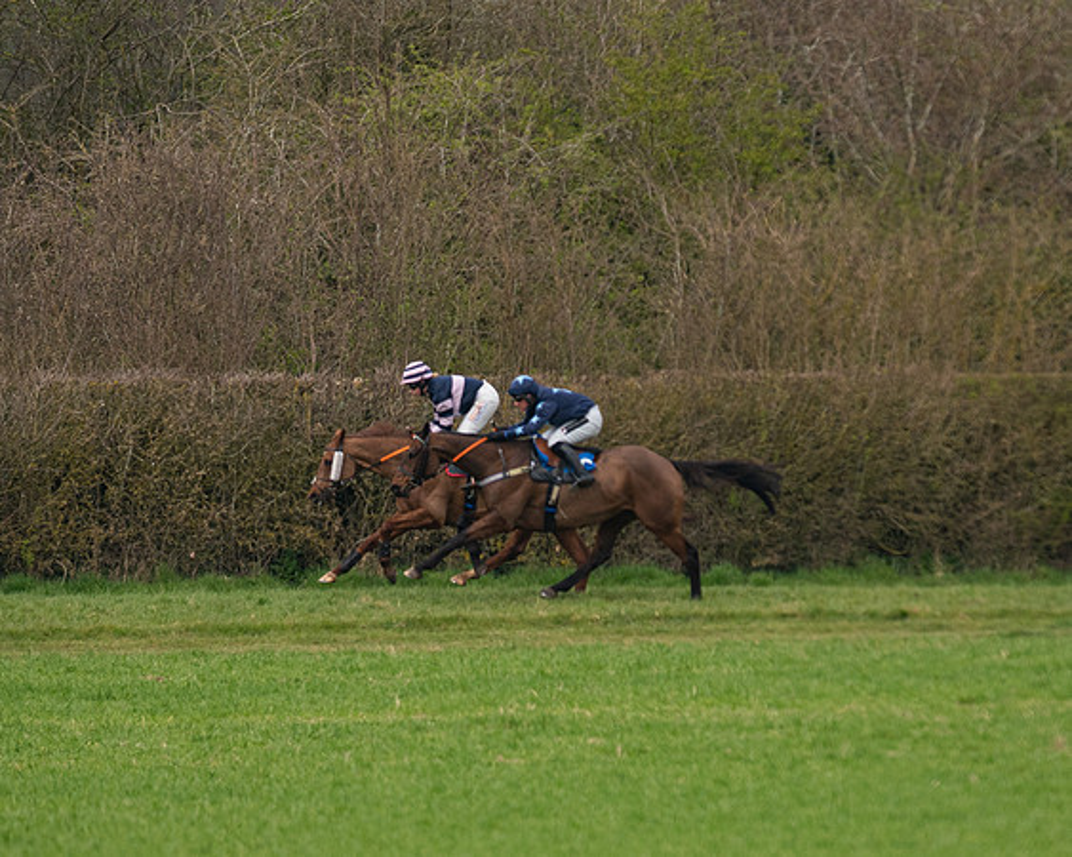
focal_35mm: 892
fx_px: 28289
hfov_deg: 2.2
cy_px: 501
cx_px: 528
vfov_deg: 1.7
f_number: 5
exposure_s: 1/3200
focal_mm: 400
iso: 400
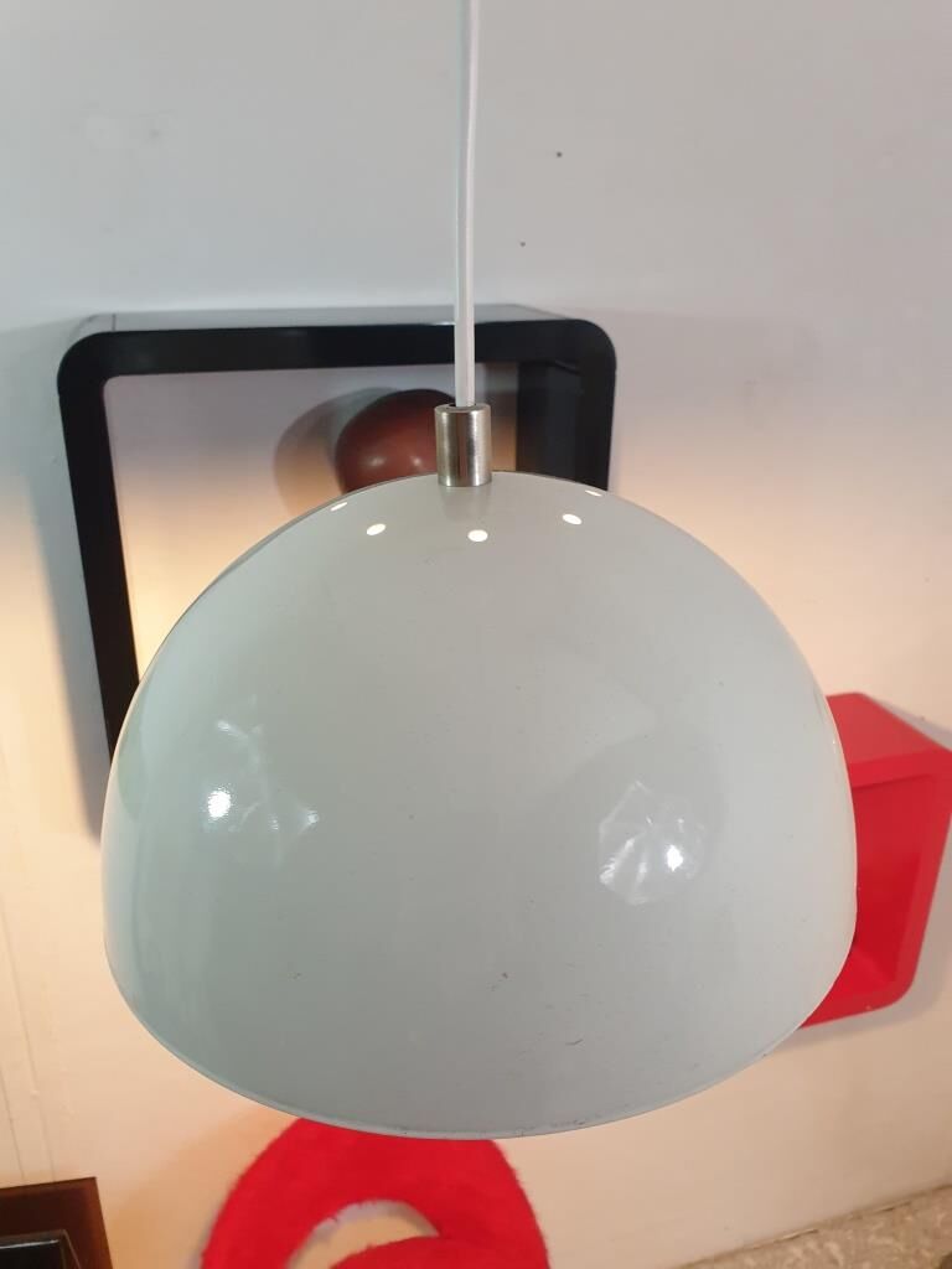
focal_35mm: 26
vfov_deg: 67.3
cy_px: 634
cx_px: 476
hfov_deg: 53.1
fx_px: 953
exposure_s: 1/50
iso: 400
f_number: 2.4
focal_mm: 4.3
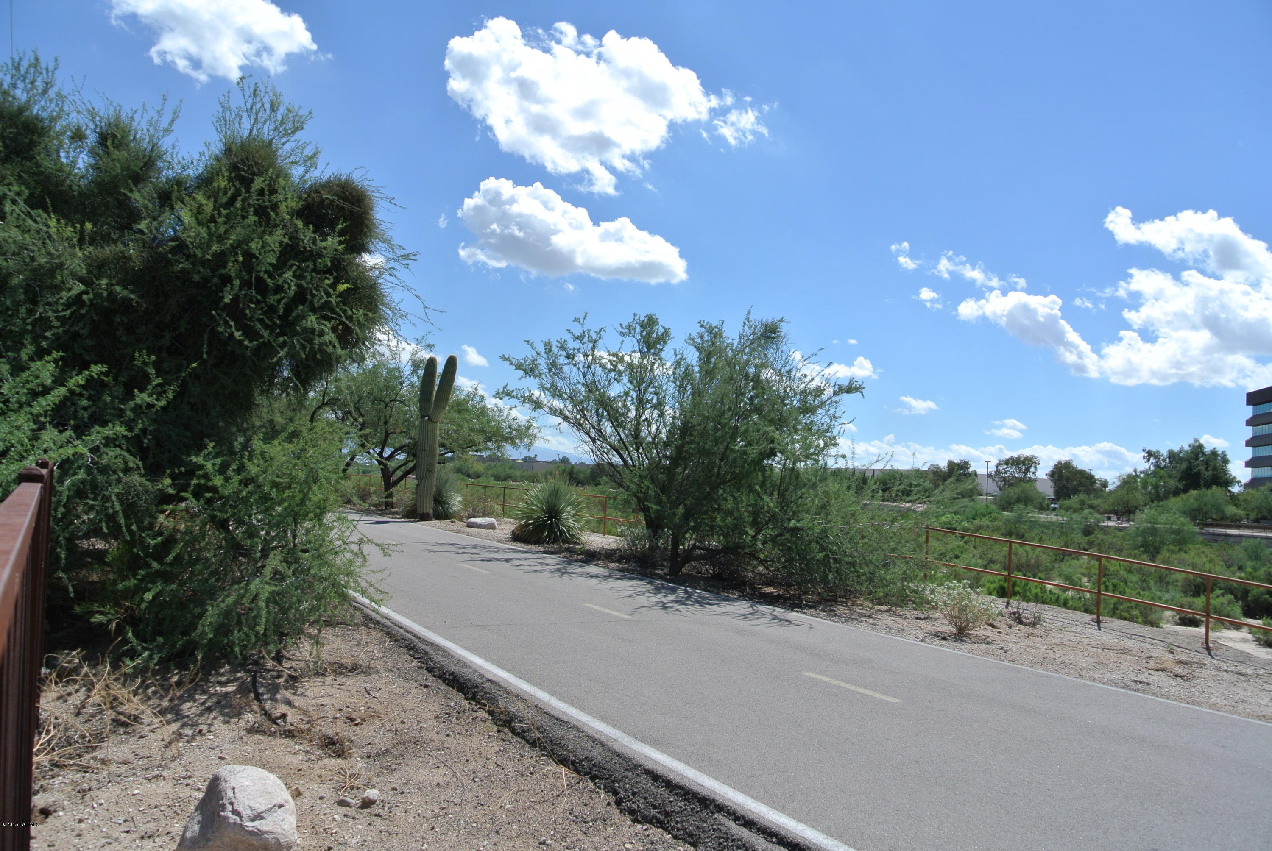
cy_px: 426
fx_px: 955
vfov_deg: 48.0
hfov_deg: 67.3
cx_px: 636
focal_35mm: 27
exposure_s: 1/640
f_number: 6.3
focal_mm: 10
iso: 100
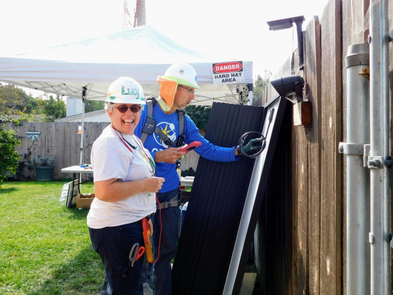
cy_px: 148
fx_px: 409
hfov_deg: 51.4
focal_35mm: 36
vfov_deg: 39.7
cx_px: 196
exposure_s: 1/320
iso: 125
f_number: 3.5
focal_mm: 6.3
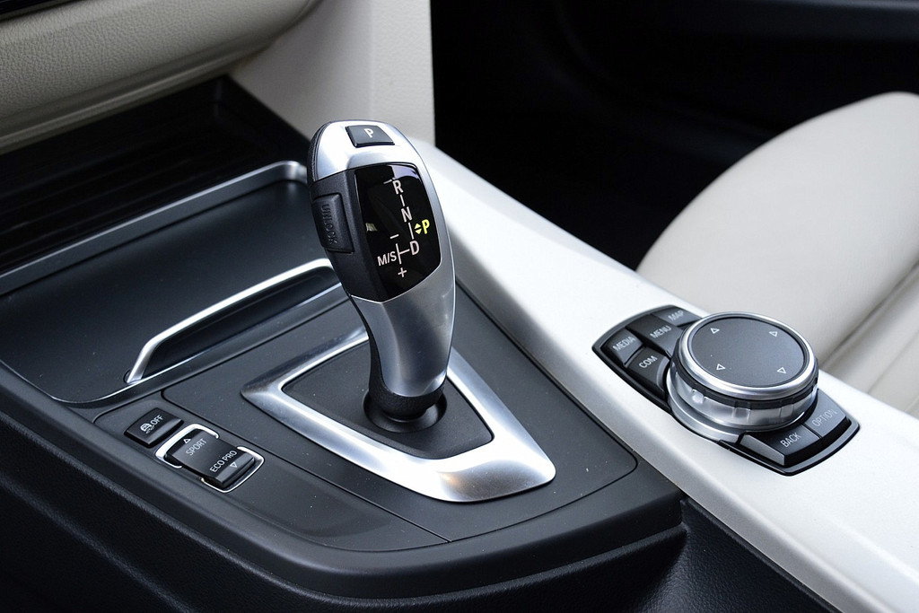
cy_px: 306
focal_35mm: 51
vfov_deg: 26.5
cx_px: 460
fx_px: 1302
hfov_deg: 38.9
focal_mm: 34
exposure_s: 1/60
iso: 800
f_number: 6.3
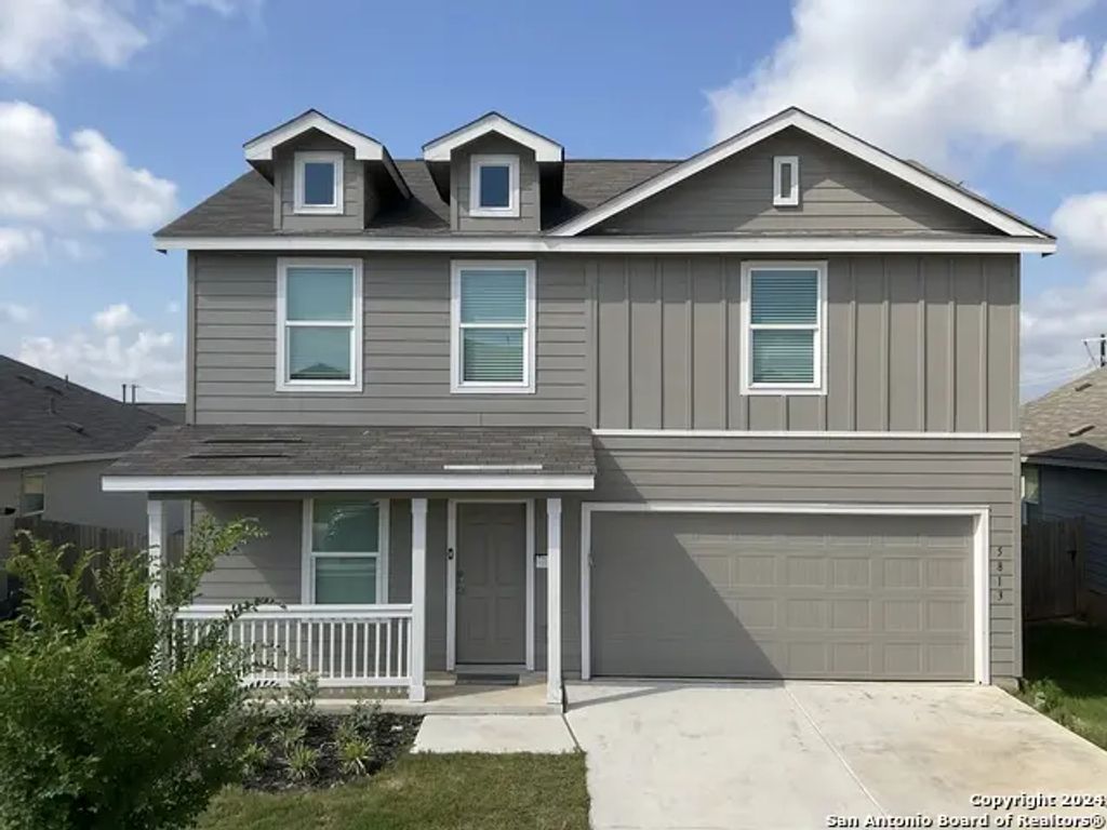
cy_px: 415
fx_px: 927
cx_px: 554
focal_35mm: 29
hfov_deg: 61.7
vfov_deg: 48.2
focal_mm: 3
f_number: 1.8
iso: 16
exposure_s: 1/2320
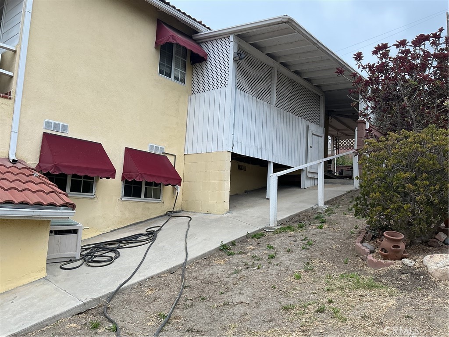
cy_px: 168
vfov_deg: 48.2
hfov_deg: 61.7
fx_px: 376
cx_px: 224
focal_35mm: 29
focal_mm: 3
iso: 20
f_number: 1.8
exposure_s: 1/124
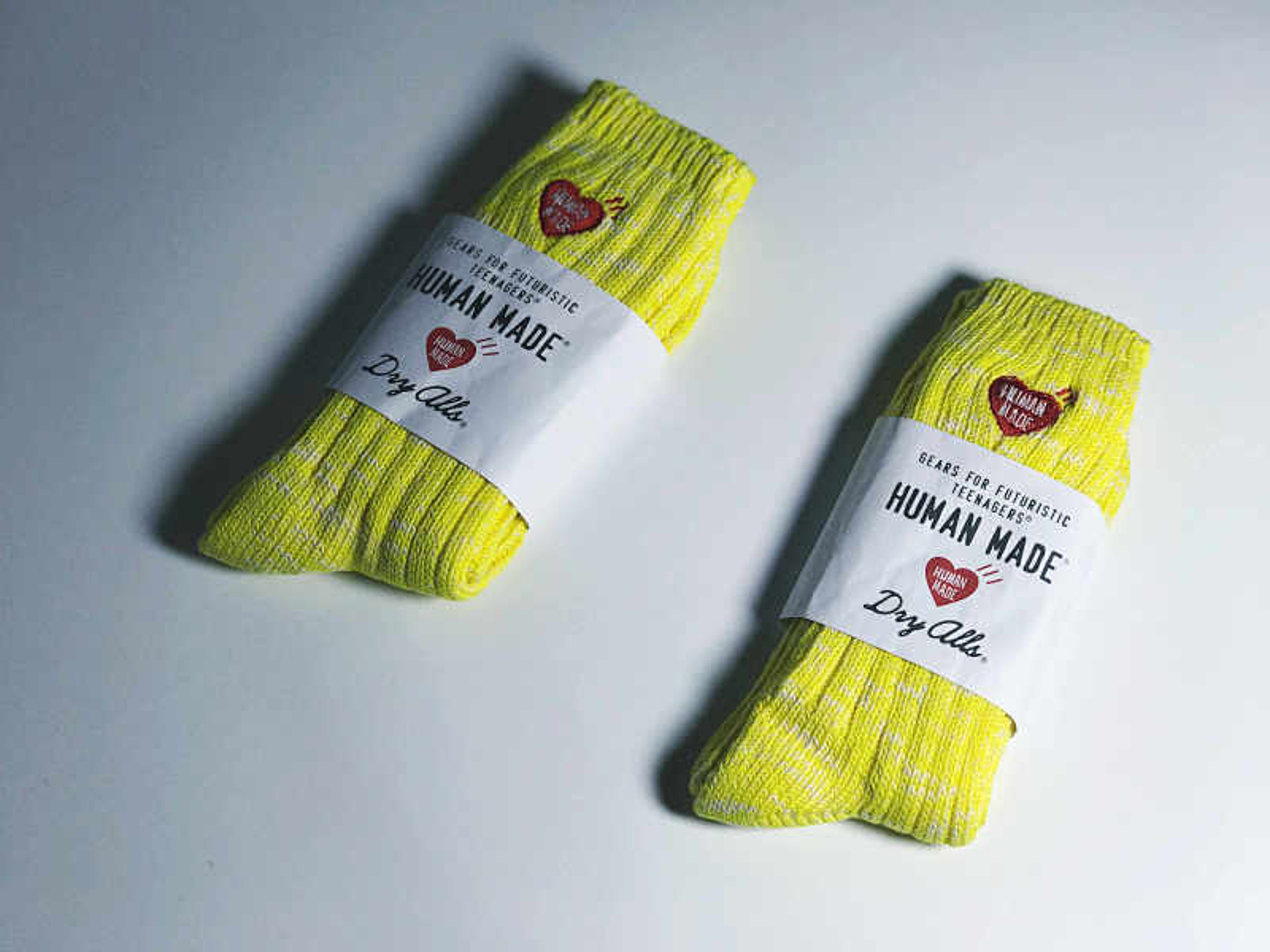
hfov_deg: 33.8
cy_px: 476
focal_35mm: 57
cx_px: 635
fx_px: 2091
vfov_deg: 25.7
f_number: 2.8
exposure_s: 1/197
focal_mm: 6.6
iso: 20
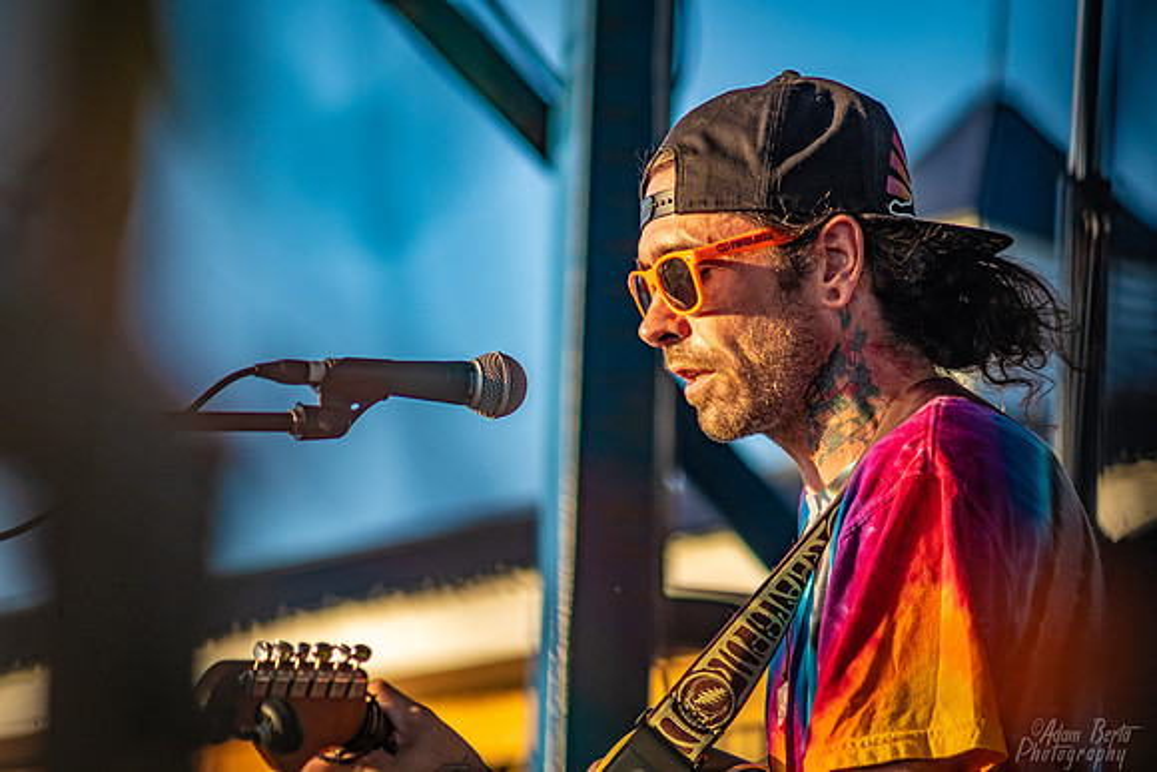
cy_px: 386
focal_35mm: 210
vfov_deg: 6.5
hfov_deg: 9.8
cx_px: 578
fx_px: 6750
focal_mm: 210
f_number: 5.6
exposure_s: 1/640
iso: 500
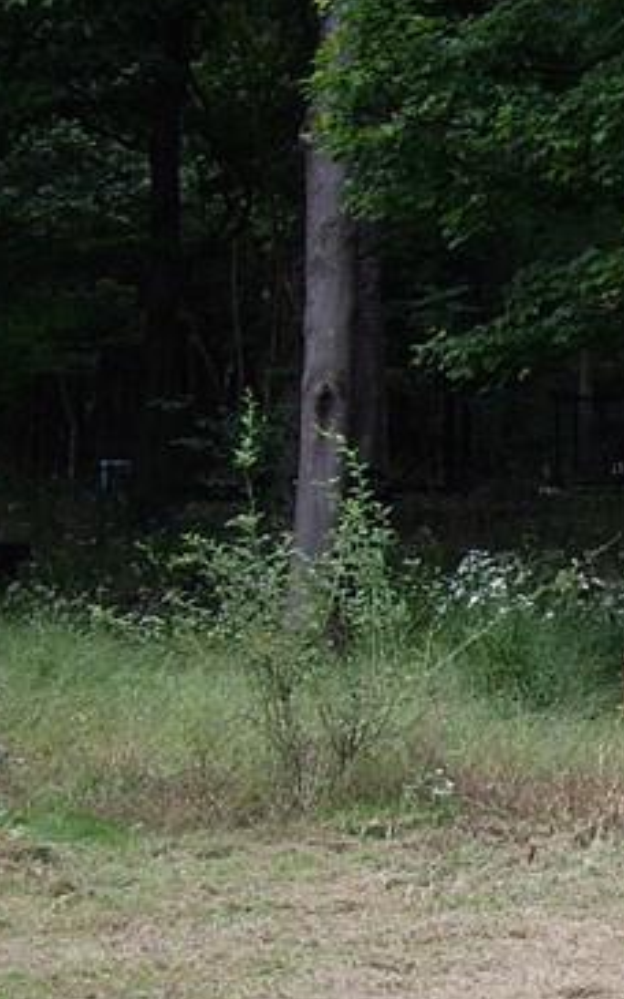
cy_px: 807
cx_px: 1015
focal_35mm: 113
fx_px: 3076
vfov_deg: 18.3
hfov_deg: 11.0
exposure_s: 1/200
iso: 64
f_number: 2.7
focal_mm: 6.2
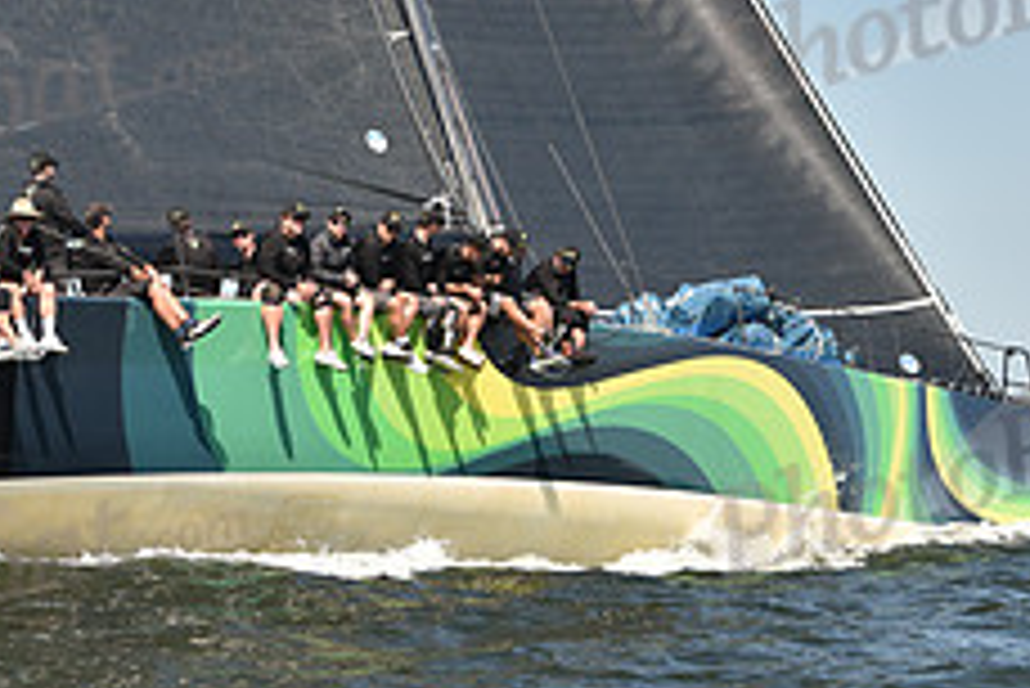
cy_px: 290
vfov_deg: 6.6
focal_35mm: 208
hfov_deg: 9.9
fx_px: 5955
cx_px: 486
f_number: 4.5
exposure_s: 1/800
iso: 250
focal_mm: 82
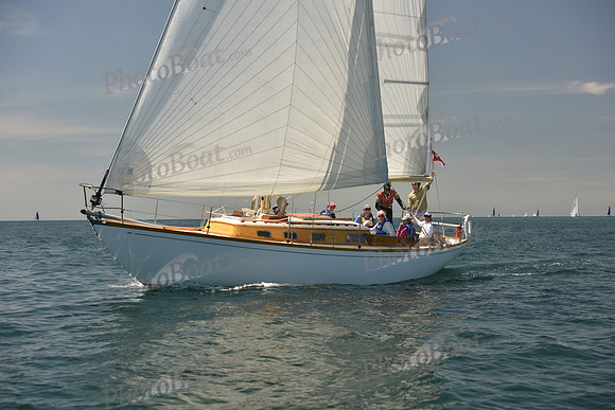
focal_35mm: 70
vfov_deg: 19.5
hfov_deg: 28.8
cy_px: 205
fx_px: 1196
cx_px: 308
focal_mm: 70
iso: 250
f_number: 5
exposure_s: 1/800
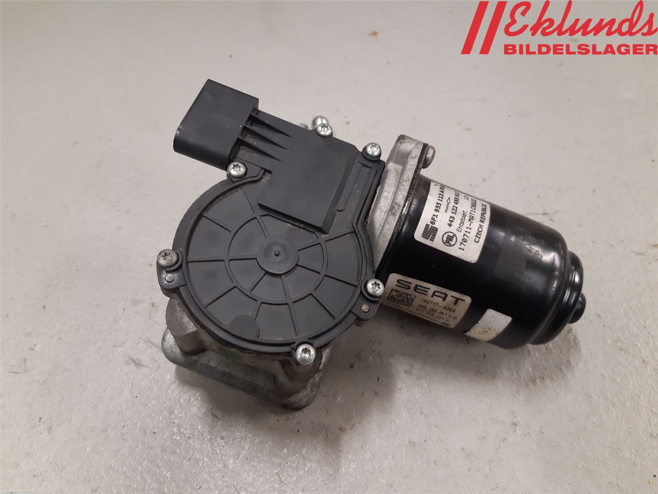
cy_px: 247
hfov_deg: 67.3
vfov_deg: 53.1
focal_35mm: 26
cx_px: 329
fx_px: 494
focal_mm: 3.93
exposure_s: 1/50
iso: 160
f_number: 1.7
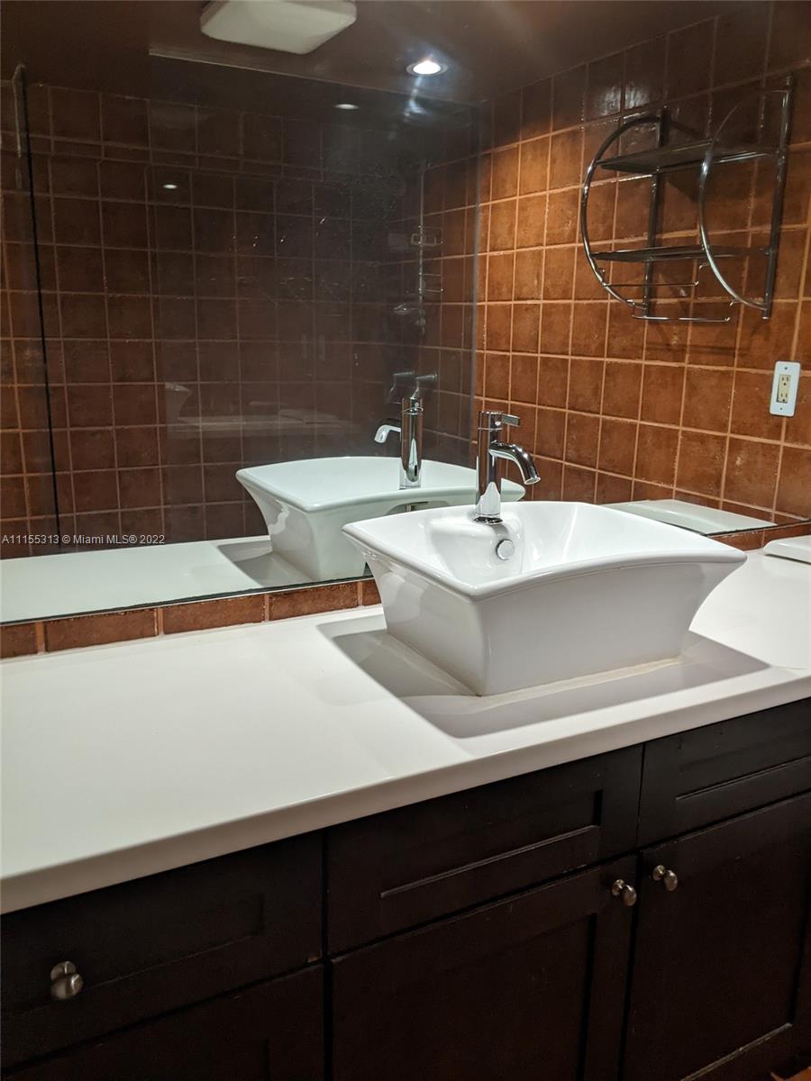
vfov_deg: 65.3
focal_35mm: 27
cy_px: 540
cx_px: 406
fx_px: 843
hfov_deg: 51.4
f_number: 1.8
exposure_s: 1/23.2
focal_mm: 4.44
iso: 206
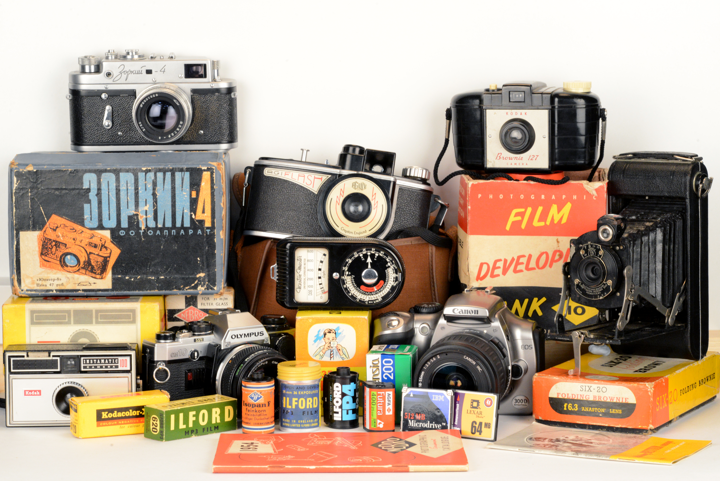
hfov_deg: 19.4
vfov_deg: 13.1
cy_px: 240
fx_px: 2101
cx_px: 360
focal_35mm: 105
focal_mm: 105
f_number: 16
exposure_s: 1/13
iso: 3200
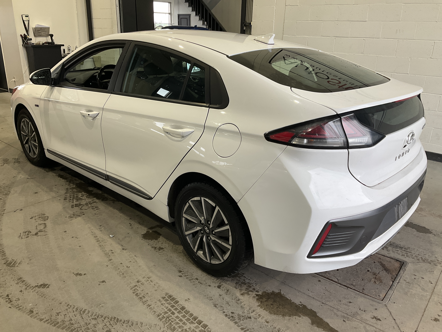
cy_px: 166
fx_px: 370
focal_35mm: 29
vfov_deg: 48.2
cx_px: 221
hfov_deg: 61.7
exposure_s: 1/120
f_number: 1.8
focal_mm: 3
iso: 50
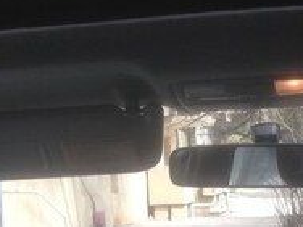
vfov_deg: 12.0
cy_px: 374
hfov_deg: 17.0
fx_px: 1015
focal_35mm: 116
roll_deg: +0.8
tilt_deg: -14.0
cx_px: 169
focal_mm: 4.12
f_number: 2.4
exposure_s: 1/186
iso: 50
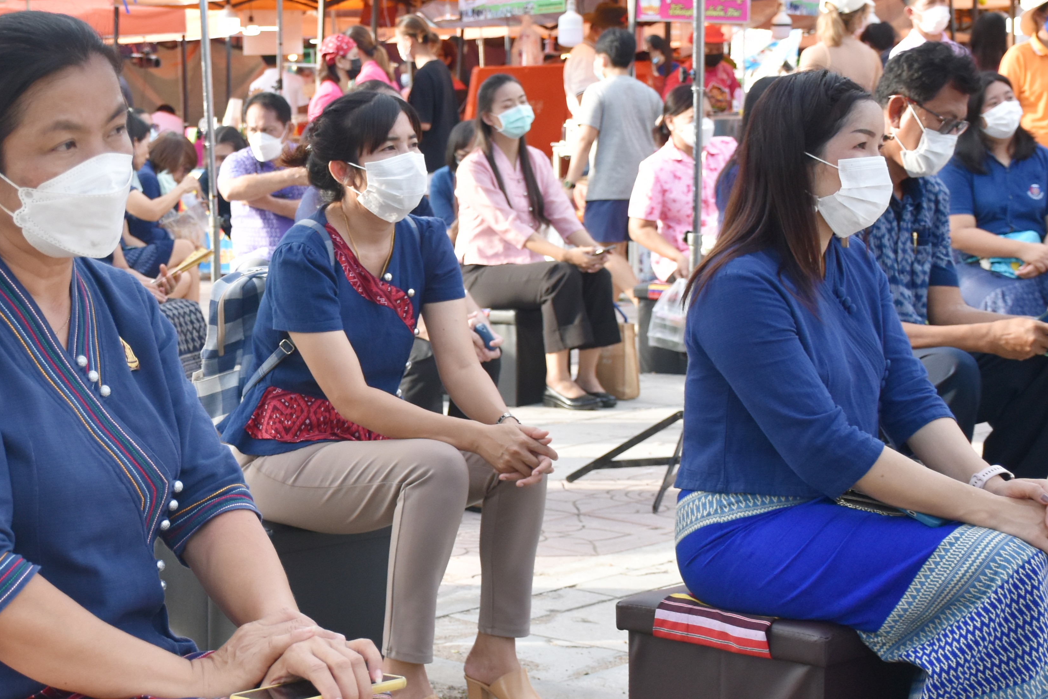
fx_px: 2152
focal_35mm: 74
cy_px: 394
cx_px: 185
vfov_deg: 18.4
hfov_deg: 26.8
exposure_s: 1/1000
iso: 720
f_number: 4
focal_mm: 27
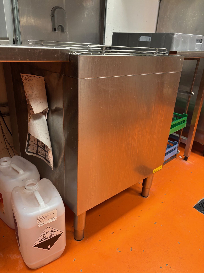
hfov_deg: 53.1
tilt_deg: -21.1
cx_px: 102
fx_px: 204
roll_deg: -1.8
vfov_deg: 67.3
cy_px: 136
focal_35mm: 26
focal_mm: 5.96
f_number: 1.6
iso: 125
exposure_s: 1/50
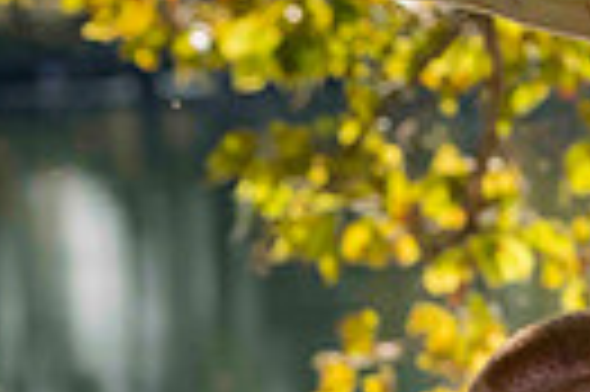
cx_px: 576
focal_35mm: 344
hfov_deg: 6.0
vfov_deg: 3.9
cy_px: 906
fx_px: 5631
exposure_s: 1/640
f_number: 5.6
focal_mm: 100
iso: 400
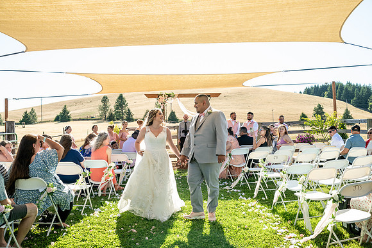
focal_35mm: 39
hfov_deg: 49.5
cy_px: 124
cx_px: 186
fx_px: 403
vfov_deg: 34.2
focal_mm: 39
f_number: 5
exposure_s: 1/400
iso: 250
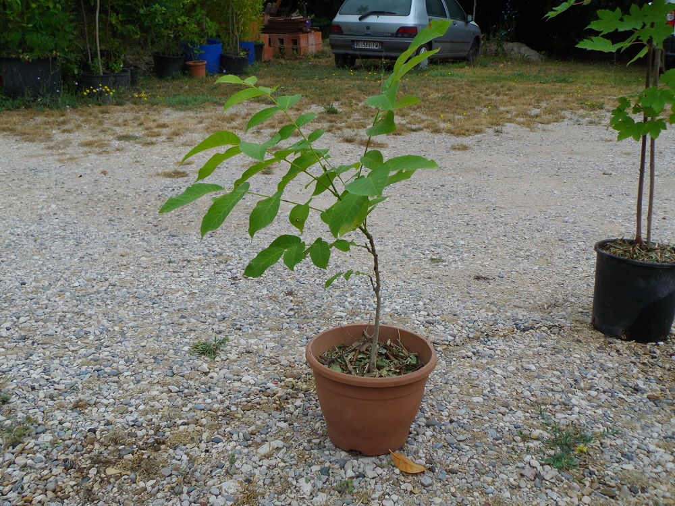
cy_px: 253
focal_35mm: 33
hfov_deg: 55.4
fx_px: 643
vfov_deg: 42.9
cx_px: 338
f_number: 3.2
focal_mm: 6
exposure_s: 1/400
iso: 100
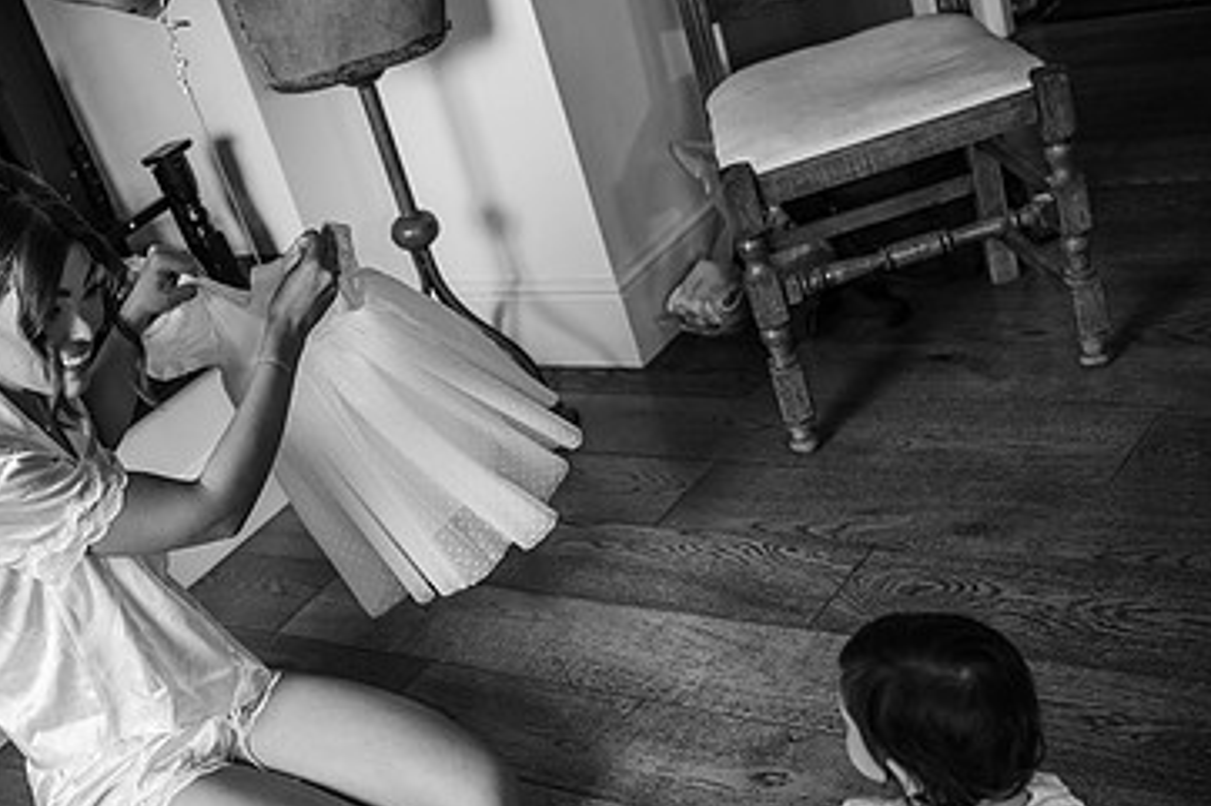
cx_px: 318
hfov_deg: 35.0
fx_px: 1883
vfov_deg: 24.1
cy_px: 532
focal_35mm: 56
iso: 250
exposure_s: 1/200
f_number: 2.5
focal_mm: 35
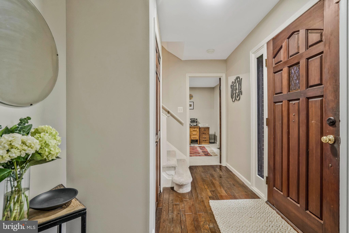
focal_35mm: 16
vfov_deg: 73.7
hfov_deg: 96.7
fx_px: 155
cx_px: 174
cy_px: 116
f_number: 8
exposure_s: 1/13
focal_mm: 16
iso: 1250
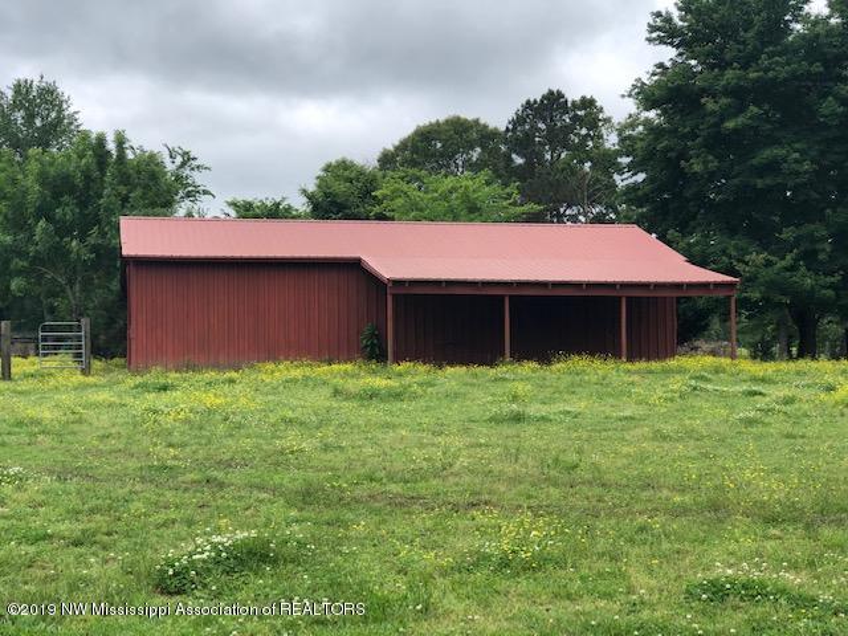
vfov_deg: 25.7
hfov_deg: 33.8
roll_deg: +0.7
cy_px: 318
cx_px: 424
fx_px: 1396
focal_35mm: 57
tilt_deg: -0.1
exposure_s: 1/585
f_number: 2.8
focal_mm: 6.6
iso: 20
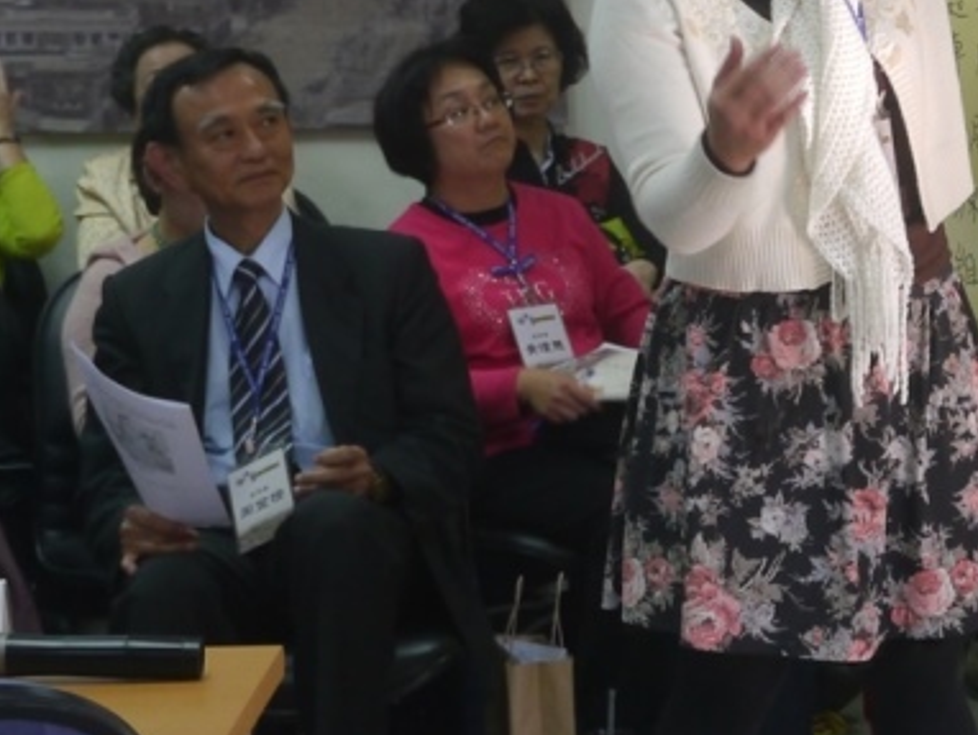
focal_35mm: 134
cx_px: 937
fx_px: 3788
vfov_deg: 11.1
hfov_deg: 14.5
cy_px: 256
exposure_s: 1/60
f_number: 5
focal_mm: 25
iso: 500
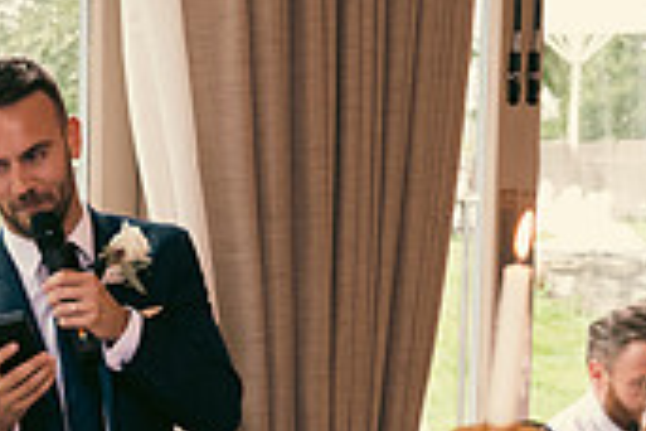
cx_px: 45
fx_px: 2189
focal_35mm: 122
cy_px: 482
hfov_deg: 16.5
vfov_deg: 11.1
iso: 1000
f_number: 3.5
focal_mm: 36
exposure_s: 1/160
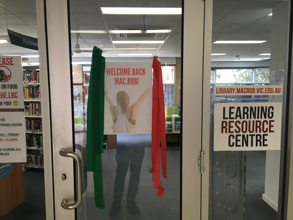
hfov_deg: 61.7
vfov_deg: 48.2
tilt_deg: -5.3
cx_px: 146
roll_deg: +1.6
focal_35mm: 29
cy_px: 110
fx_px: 245
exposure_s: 1/33
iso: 64
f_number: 2.2
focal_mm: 4.15
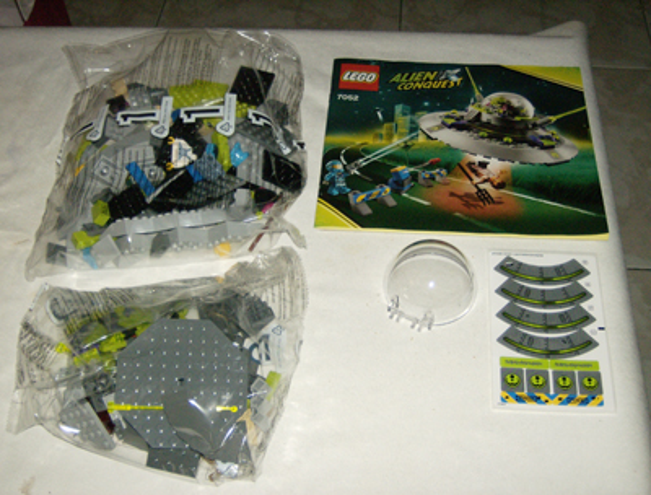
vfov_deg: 31.8
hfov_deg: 41.1
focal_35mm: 46
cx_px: 326
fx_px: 869
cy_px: 248
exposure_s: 1/74
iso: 200
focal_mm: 7.7
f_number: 3.1
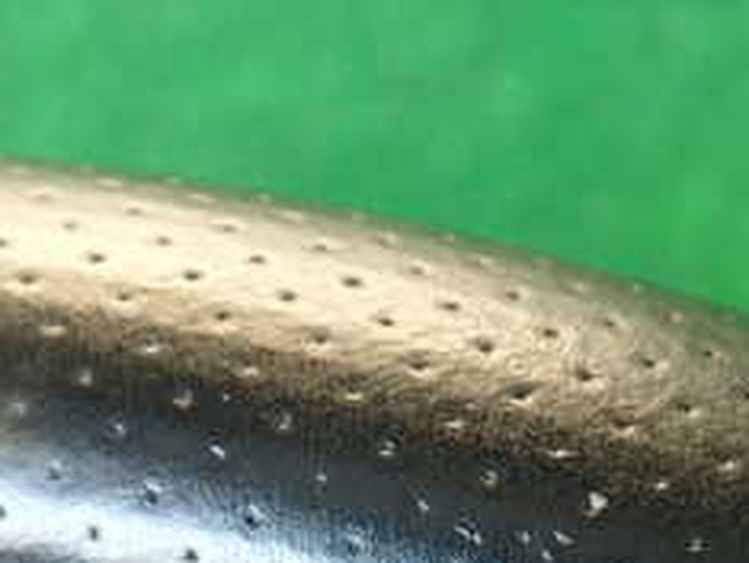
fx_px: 1776
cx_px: 595
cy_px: 637
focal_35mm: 82
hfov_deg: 23.5
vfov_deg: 17.4
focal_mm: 5.79
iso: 320
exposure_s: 1/30
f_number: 2.4
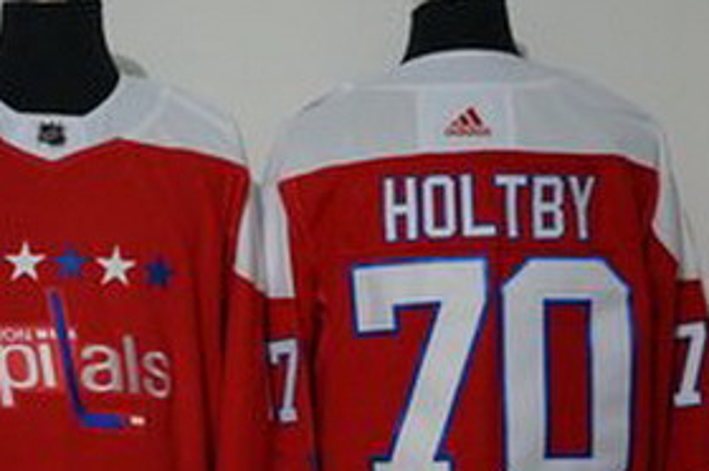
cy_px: 333
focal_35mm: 107
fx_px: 2105
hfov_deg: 19.1
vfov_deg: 12.7
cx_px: 225
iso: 4000
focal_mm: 40
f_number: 4.5
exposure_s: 1/25
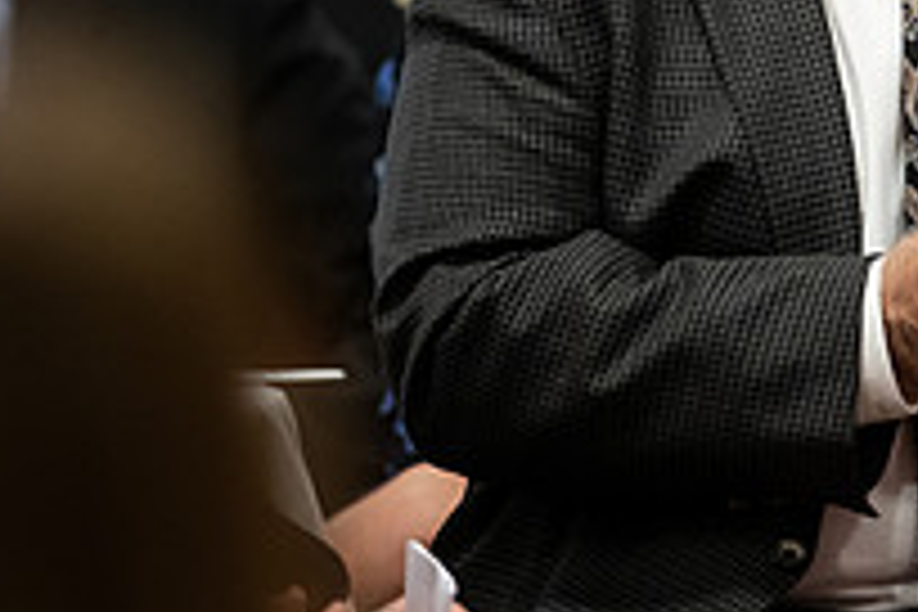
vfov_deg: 1.6
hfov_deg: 2.4
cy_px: -56
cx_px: 918
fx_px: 21699
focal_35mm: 851
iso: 2500
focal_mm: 300
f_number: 2.8
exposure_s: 1/200
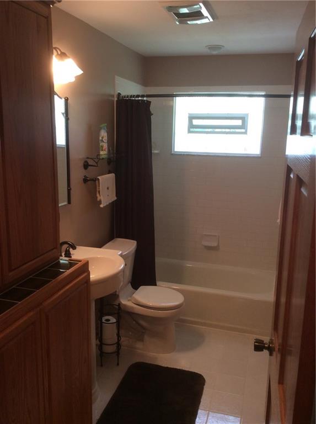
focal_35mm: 32
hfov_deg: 44.0
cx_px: 158
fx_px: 391
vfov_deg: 56.9
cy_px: 212
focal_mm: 3.3
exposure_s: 1/24
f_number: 2.4
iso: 40
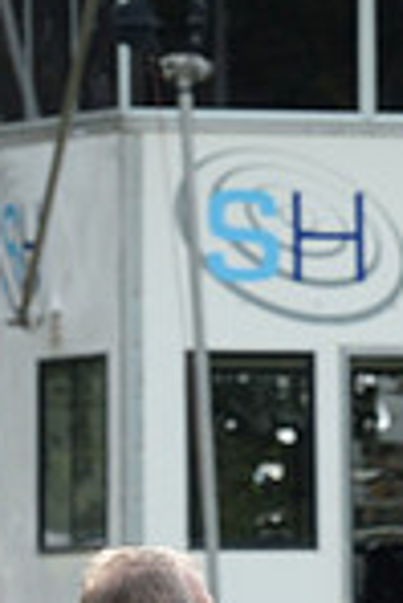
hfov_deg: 1.5
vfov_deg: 2.2
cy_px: 664
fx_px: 15763
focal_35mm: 941
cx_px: 1156
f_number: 9
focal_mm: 240
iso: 1250
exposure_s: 1/1000
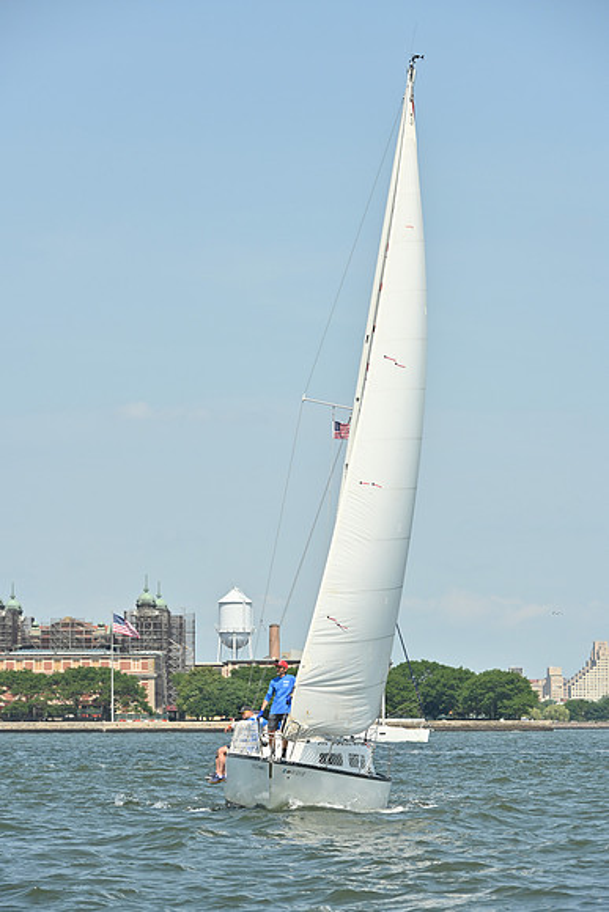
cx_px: 304
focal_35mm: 145
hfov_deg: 9.5
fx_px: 3677
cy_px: 456
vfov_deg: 14.2
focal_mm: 145
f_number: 8
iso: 320
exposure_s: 1/1250
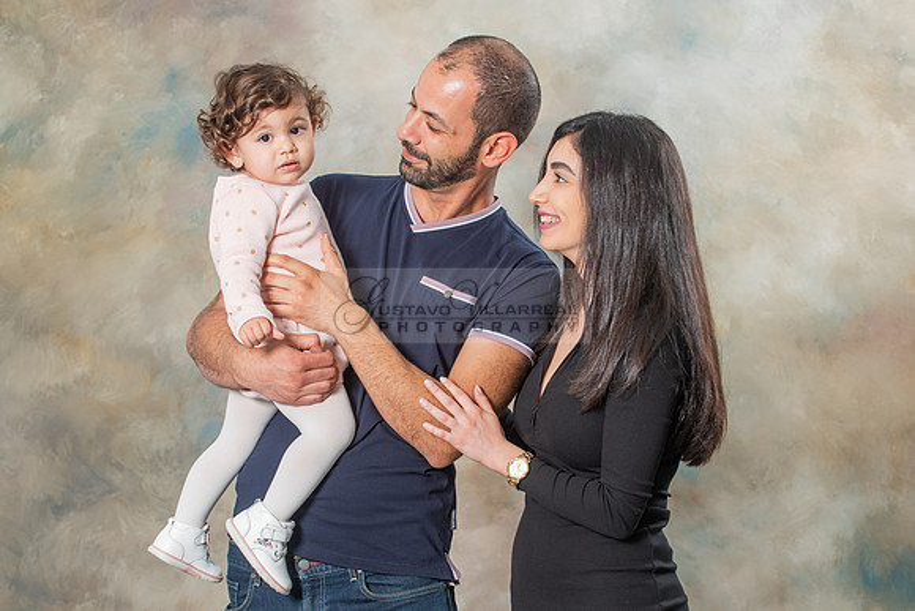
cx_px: 467
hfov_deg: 17.2
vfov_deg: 11.5
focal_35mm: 119
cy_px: 327
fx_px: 3034
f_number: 5.6
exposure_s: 1/125
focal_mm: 90
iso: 200
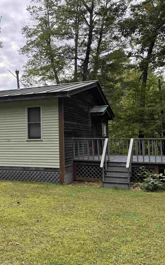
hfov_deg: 31.4
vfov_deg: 49.2
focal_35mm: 40
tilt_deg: +2.4
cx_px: 40
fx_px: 288
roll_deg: +0.2
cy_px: 122
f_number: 1.78
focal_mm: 6.76
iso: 80
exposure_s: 1/1042
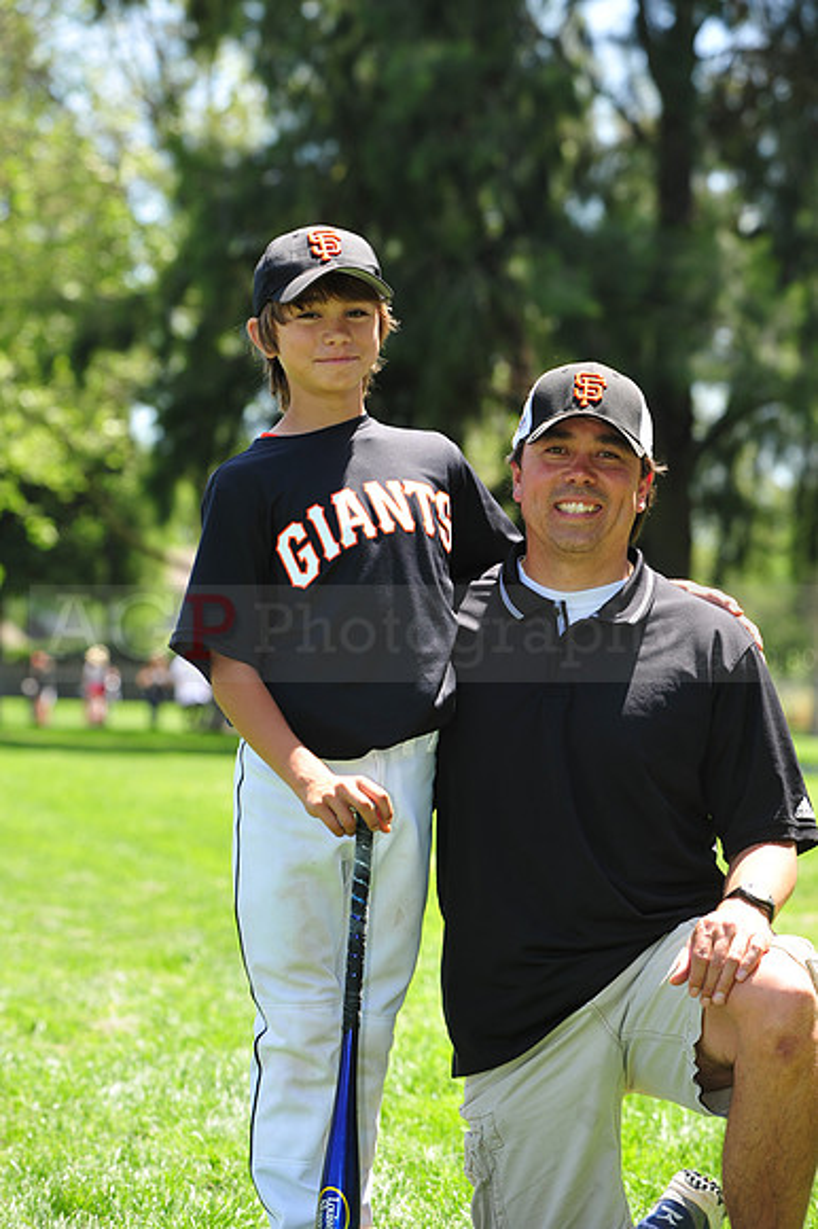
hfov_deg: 10.5
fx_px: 4436
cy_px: 614
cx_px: 409
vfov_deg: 15.8
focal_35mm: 130
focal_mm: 130
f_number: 5.6
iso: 200
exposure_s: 1/250
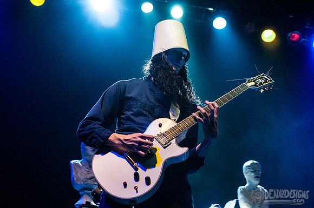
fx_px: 457
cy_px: 104
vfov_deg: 25.7
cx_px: 157
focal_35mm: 52
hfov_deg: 37.9
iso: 1250
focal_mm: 35
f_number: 2.8
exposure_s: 1/80
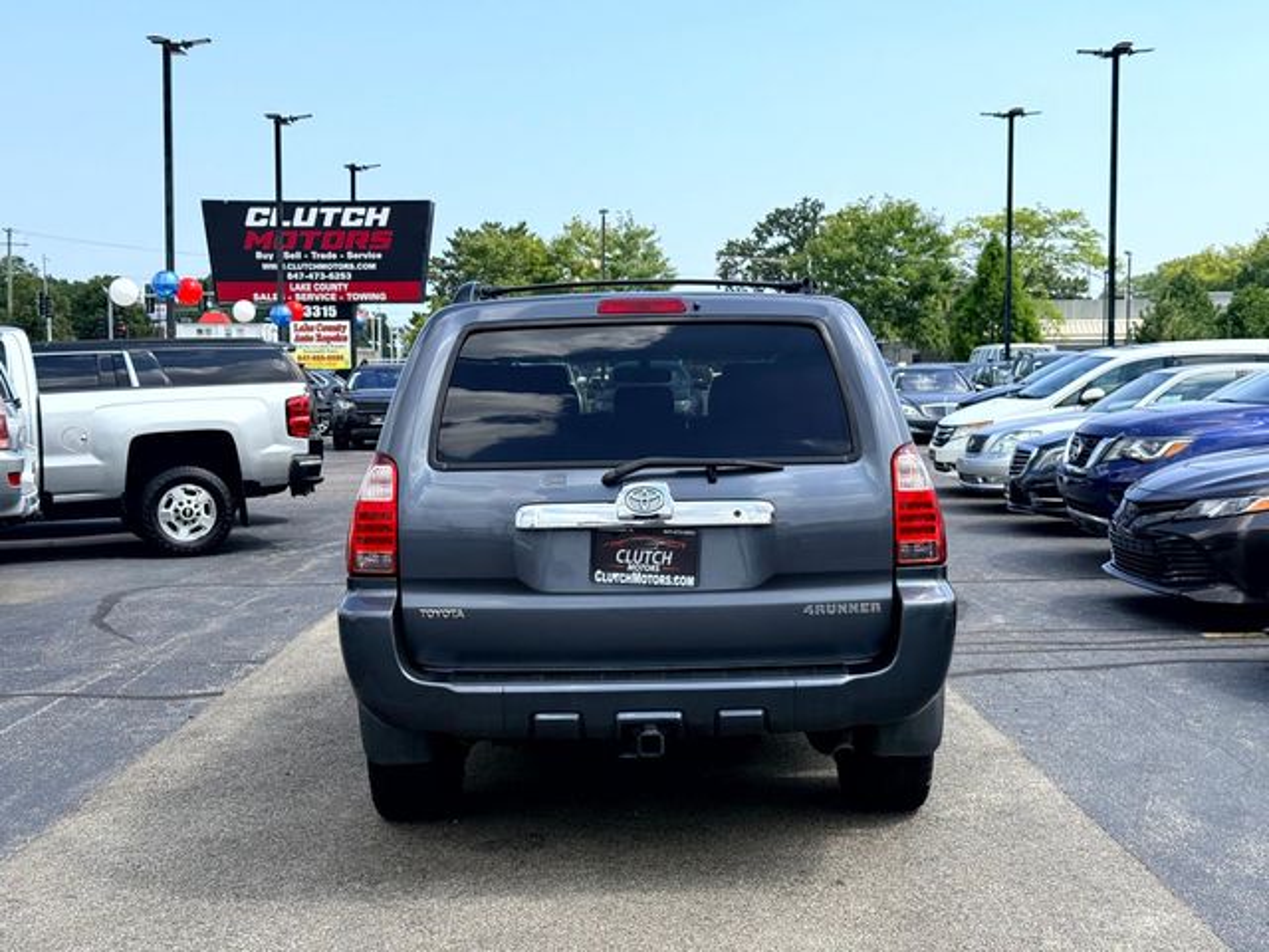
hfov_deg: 39.7
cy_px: 476
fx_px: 1760
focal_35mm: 48
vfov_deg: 30.3
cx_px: 634
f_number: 1.78
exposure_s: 1/2976
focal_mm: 6.76
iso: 64
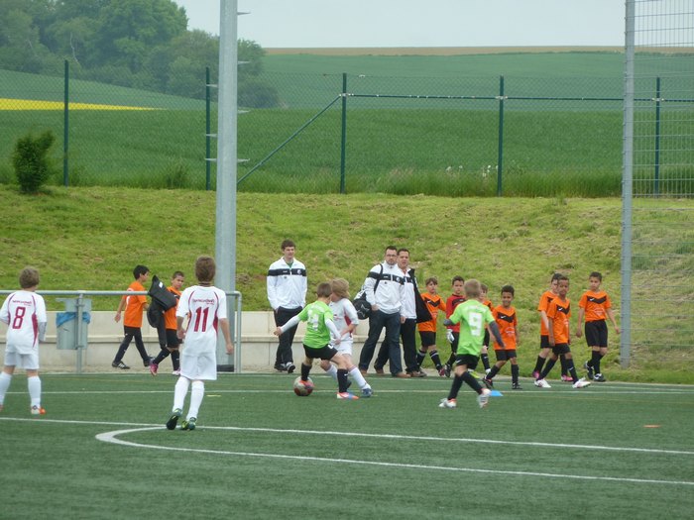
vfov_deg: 5.0
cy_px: 260
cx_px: 347
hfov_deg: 6.6
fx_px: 6015
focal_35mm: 300
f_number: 4.9
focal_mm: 49.2
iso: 80
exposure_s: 1/125
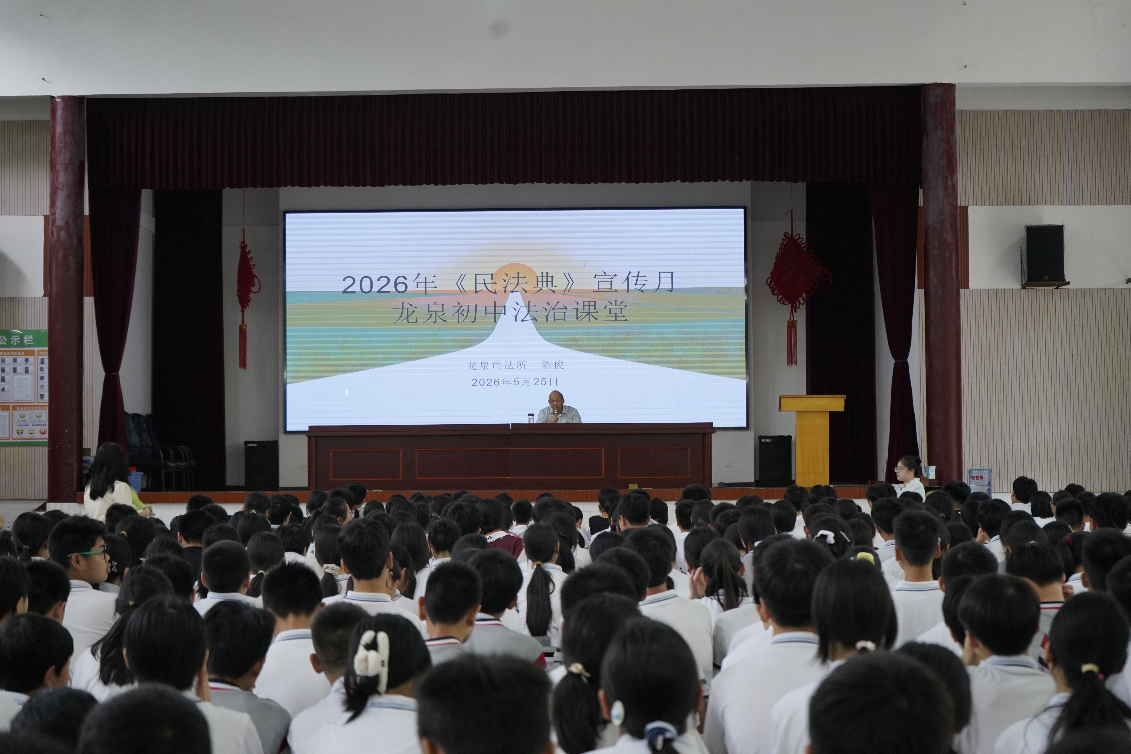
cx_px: 566
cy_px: 377
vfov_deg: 19.5
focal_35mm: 70
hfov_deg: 28.8
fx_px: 2199
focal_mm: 70
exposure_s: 1/160
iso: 2000
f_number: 5.6
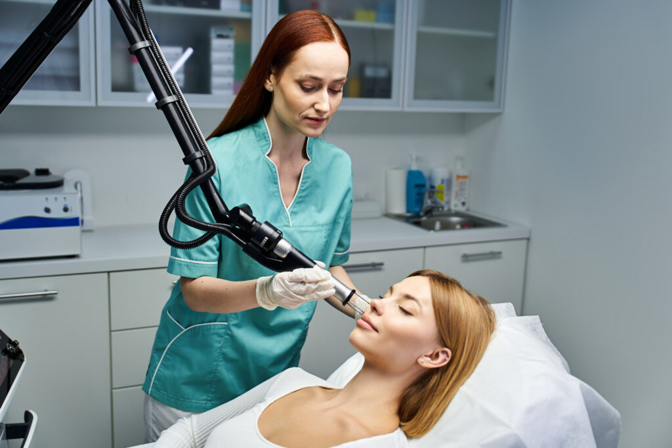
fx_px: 691
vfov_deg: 36.0
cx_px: 336
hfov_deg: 51.9
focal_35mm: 37
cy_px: 224
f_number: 2.8
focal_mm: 37
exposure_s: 1/320
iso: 125
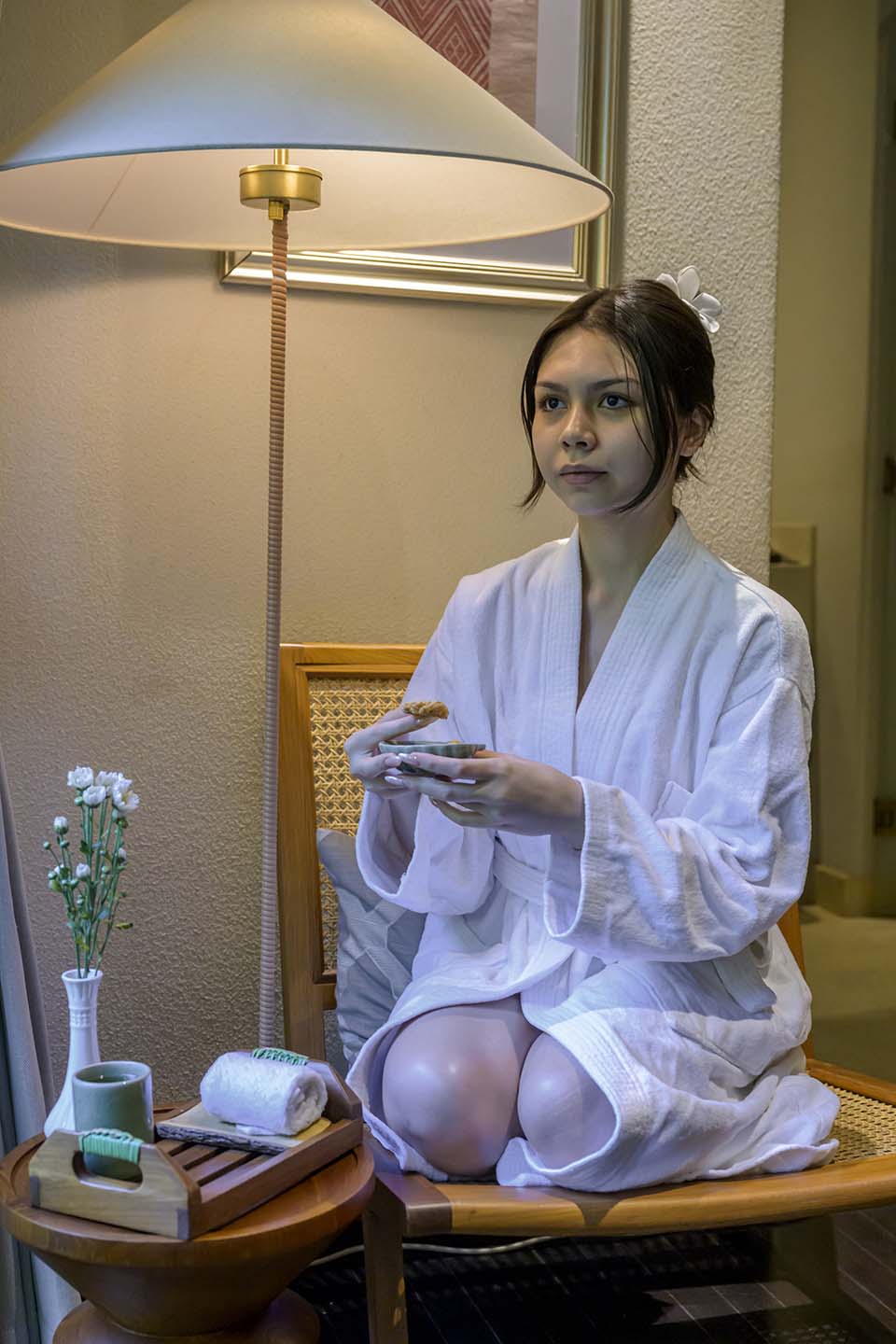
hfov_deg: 31.2
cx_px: 448
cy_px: 672
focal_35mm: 43
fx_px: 1605
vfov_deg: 45.4
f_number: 4.5
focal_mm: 43
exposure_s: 1/200
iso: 3600
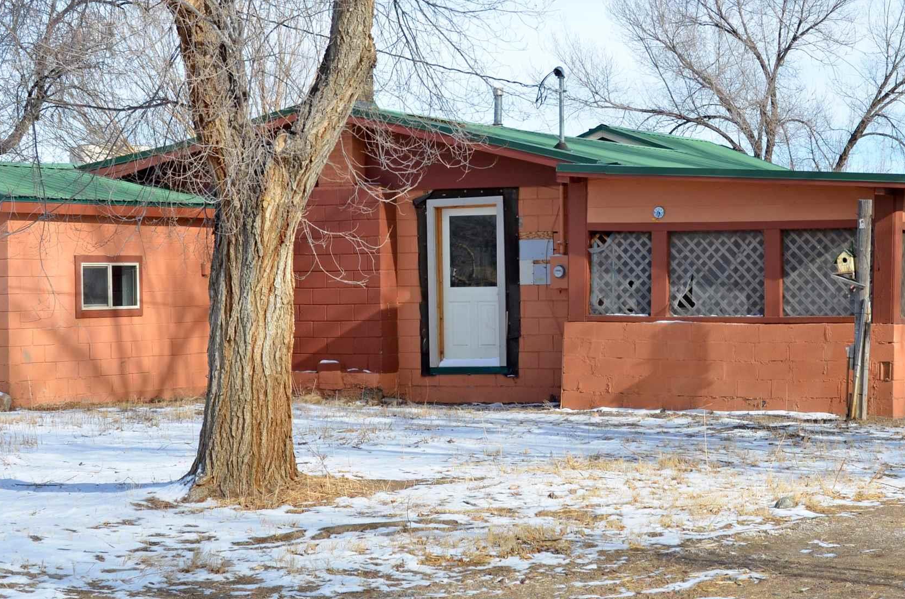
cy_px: 266
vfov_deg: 15.3
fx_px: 2232
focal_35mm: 89
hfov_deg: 22.8
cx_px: 588
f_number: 8
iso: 100
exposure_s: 1/250
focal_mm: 32
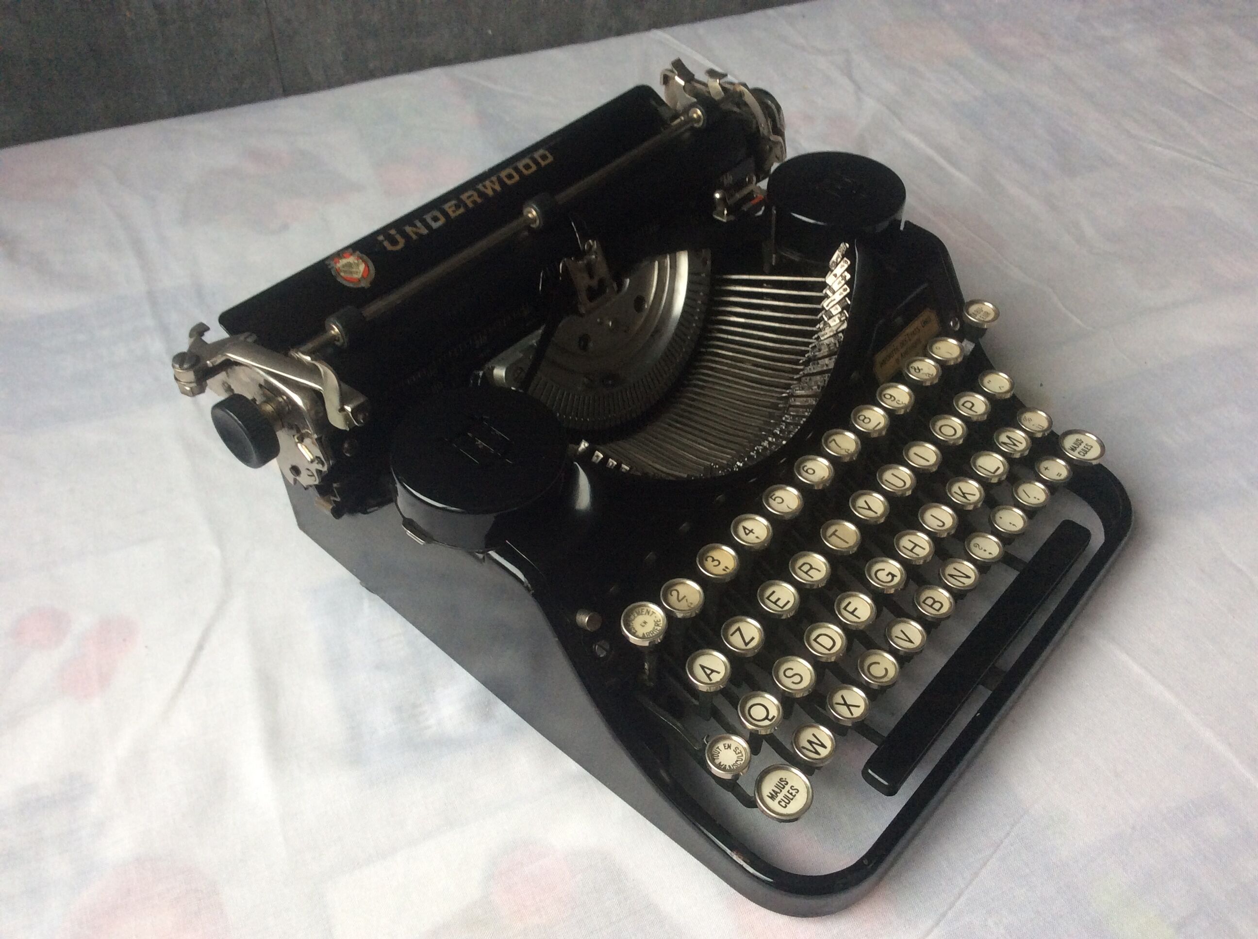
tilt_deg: -47.8
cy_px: 470
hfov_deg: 56.9
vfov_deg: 44.1
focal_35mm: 32
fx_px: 1161
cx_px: 629
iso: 50
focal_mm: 3.3
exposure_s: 1/25
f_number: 2.4
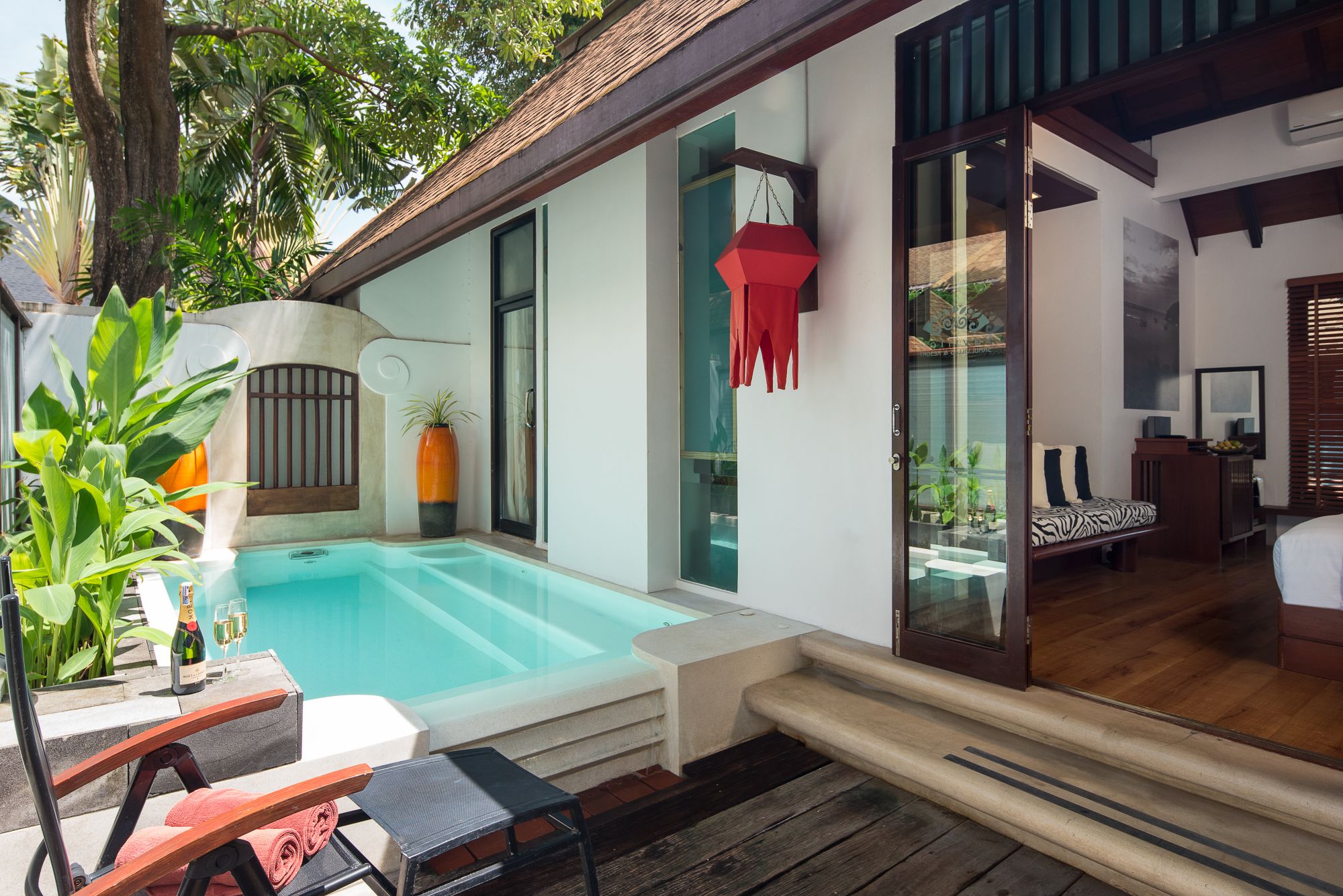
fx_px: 709
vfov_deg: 64.6
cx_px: 672
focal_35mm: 19
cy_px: 448
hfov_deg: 86.9
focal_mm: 19
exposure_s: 1/60
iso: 320
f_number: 8
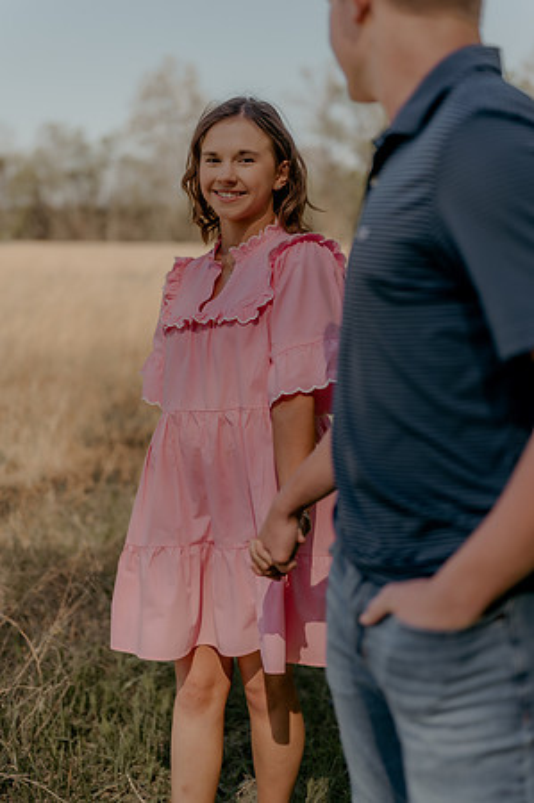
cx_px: 267
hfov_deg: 26.9
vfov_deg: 39.6
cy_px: 402
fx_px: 1115
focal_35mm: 50
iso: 100
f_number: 1.8
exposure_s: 1/1250
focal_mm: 50
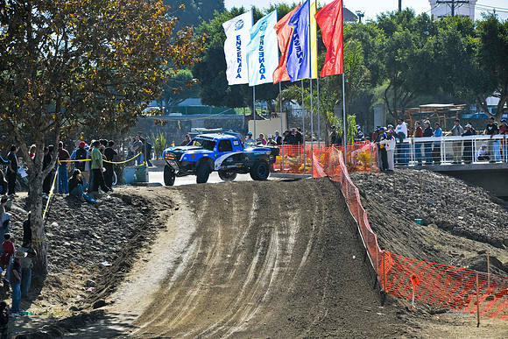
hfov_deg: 9.4
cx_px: 254
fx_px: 3105
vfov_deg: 6.2
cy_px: 170
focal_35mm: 220
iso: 800
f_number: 11
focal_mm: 220
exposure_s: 1/1600
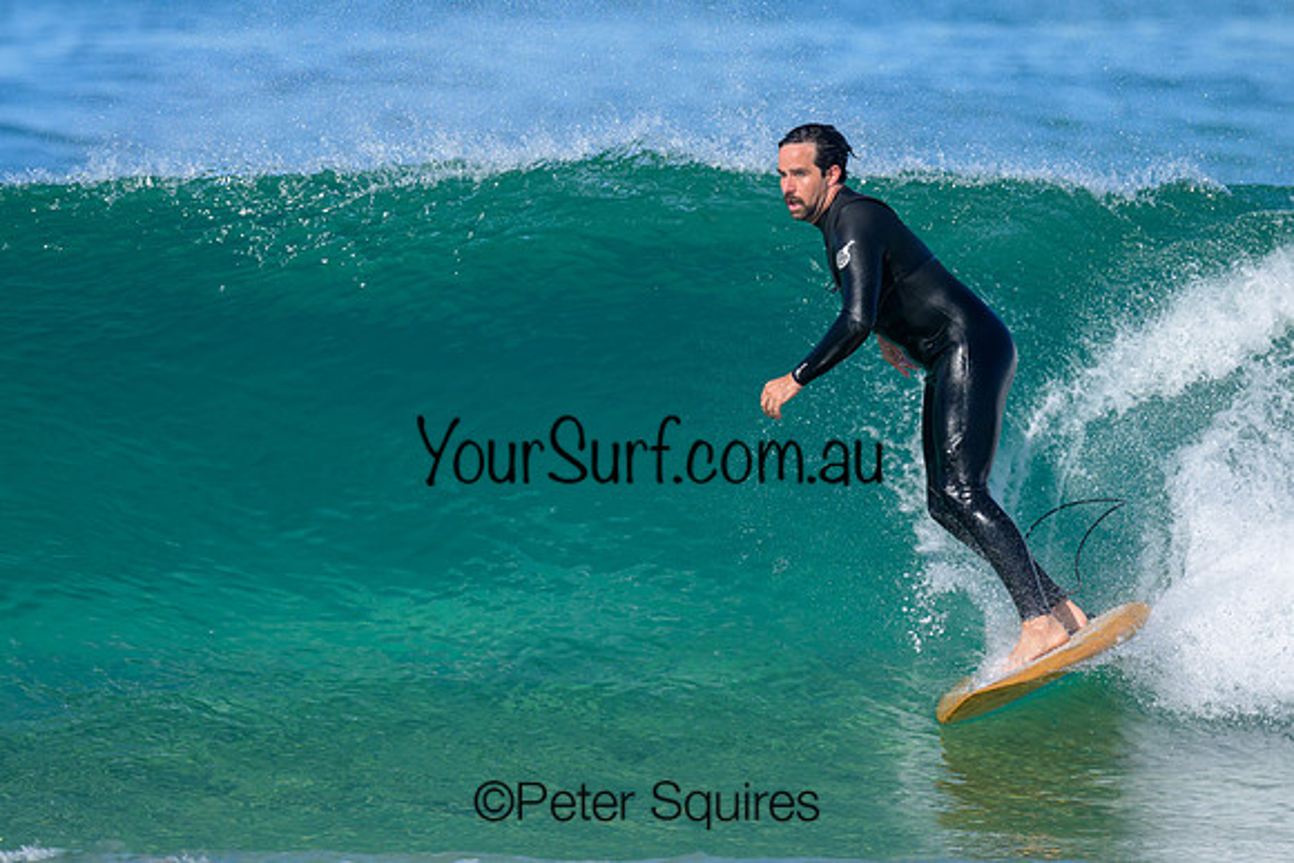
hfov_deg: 1.9
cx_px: 655
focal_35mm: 1101
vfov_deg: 1.2
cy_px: 418
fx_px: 39575
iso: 320
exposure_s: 1/2000
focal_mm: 800
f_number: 6.3
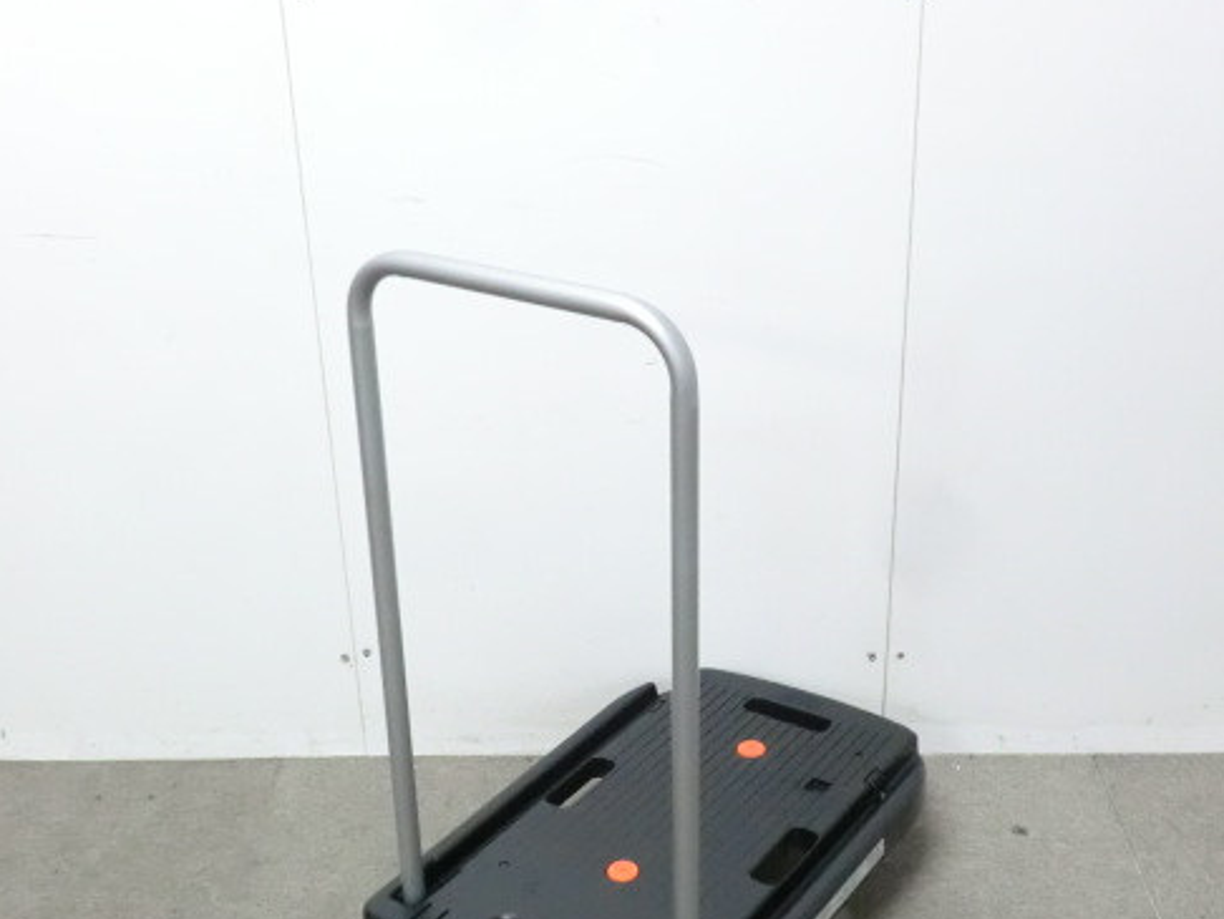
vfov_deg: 29.0
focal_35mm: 50
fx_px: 1769
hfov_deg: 38.2
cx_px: 640
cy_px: 572
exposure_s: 1/30
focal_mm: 6.9
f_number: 3.9
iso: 800
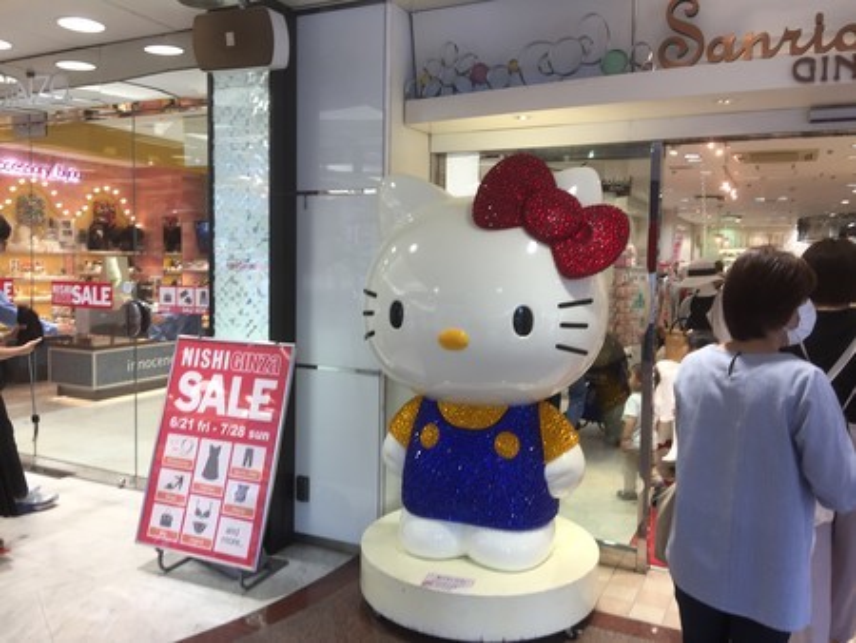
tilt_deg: -3.7
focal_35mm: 29
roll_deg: -3.2
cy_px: 322
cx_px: 428
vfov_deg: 48.3
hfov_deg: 61.6
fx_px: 718
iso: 40
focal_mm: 4.15
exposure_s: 1/60
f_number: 2.2
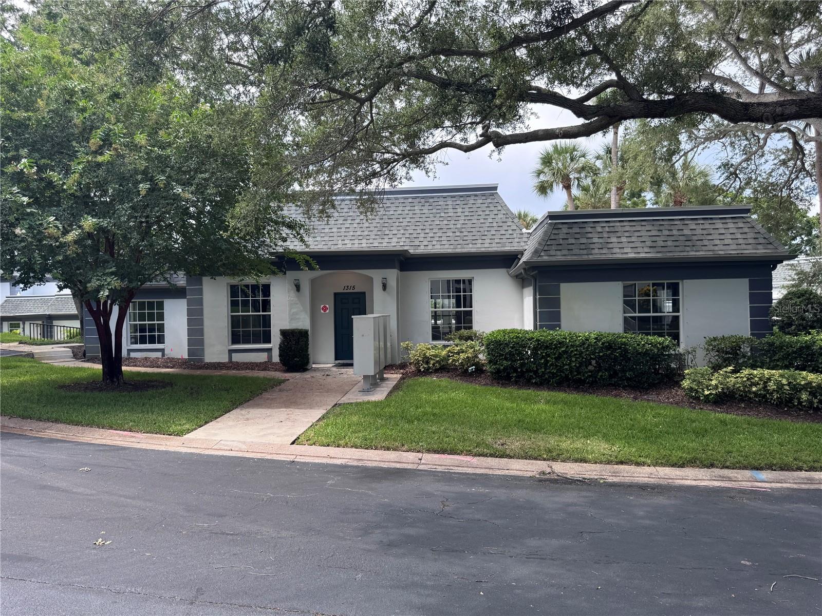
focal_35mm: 24
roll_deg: +1.2
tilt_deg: -0.7
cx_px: 411
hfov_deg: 71.6
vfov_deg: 56.8
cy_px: 308
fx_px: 570
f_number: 1.78
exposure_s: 1/707
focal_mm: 6.76
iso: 80
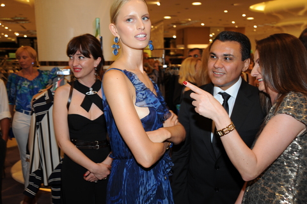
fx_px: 341
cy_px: 102
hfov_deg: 48.5
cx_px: 154
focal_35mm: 40
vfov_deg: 33.3
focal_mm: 40
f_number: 5.6
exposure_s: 1/60
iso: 400
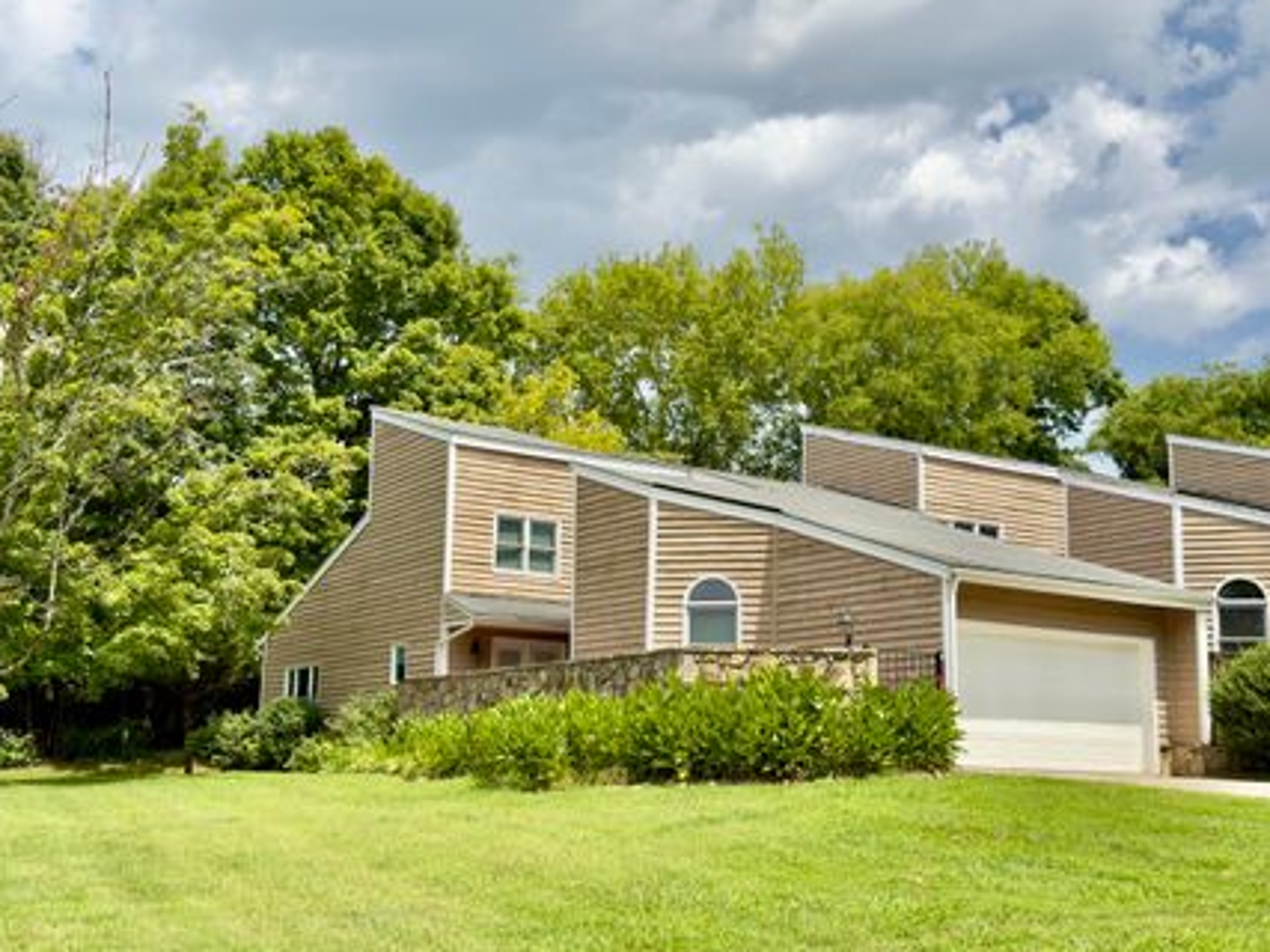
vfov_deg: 35.1
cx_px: 642
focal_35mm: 41
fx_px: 1504
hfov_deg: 45.8
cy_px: 534
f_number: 1.78
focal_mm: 6.76
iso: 80
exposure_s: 1/3610
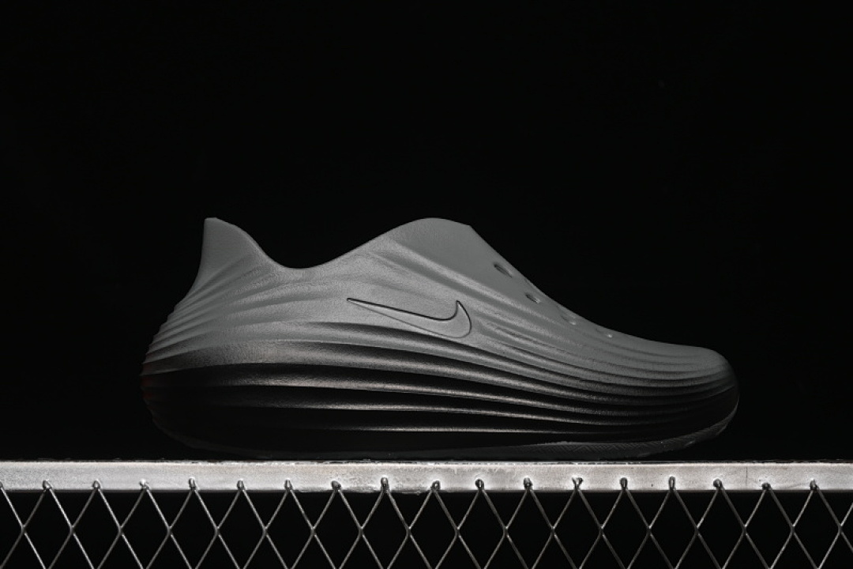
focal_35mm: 75
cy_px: 284
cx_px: 426
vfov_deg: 18.2
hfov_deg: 27.0
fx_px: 1777
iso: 160
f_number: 6.3
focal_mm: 50
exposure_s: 1/60
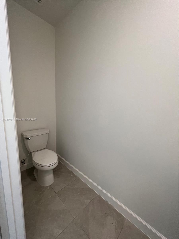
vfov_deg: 106.2
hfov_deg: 89.9
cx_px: 90
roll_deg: -2.3
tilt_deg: -8.3
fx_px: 90
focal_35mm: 13
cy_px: 120
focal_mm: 1.57
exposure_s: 1/120
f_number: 1.8
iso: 160
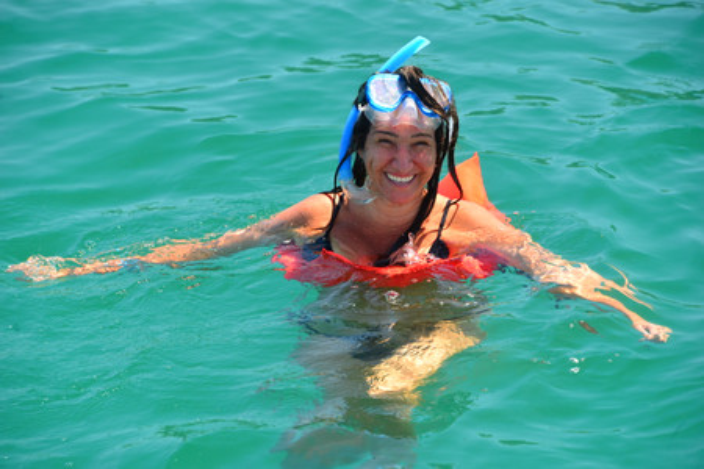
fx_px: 5866
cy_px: 234
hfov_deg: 6.9
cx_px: 352
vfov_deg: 4.6
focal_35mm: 300
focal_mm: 300
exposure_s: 1/200
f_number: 9
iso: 640
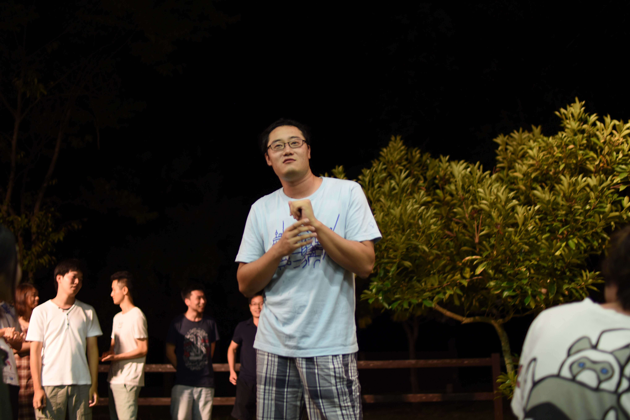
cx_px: 315
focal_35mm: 45
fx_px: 787
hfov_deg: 43.6
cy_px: 210
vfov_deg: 29.9
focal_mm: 30
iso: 160
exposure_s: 1/20
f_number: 1.4
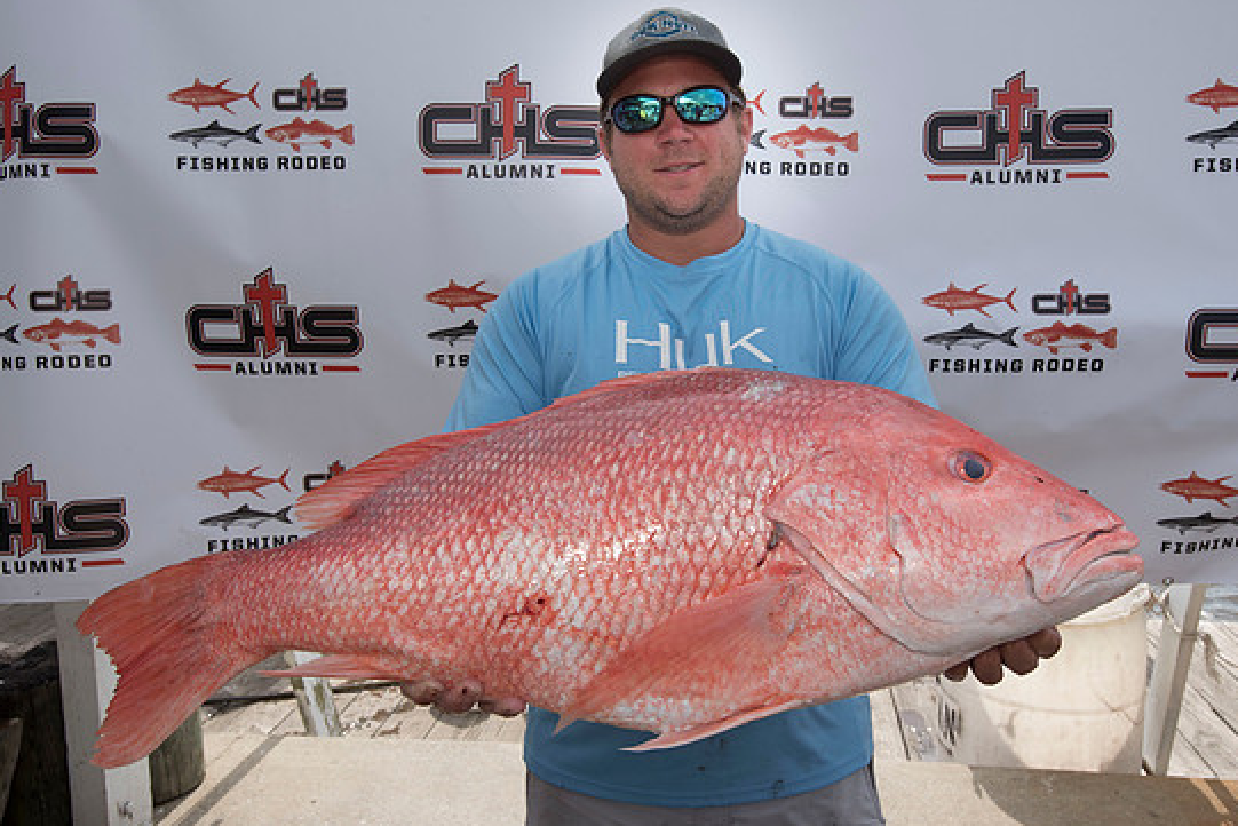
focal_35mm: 30
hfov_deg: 61.9
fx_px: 1032
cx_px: 654
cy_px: 399
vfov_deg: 43.6
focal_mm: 28
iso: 250
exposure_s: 1/500
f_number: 9
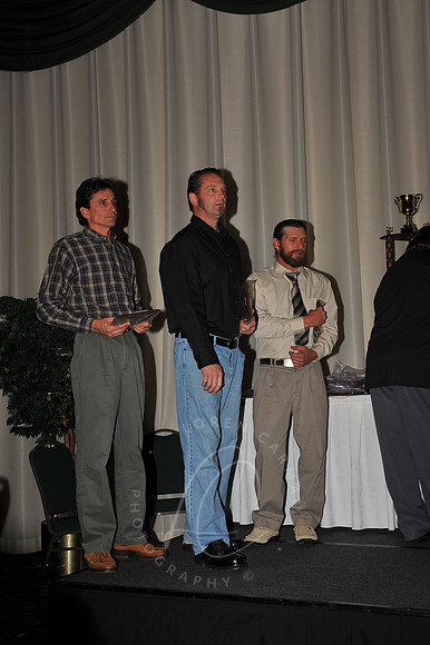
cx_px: 215
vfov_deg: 39.6
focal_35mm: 50
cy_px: 322
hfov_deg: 27.0
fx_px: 897
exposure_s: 1/200
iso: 250
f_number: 8
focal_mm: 50
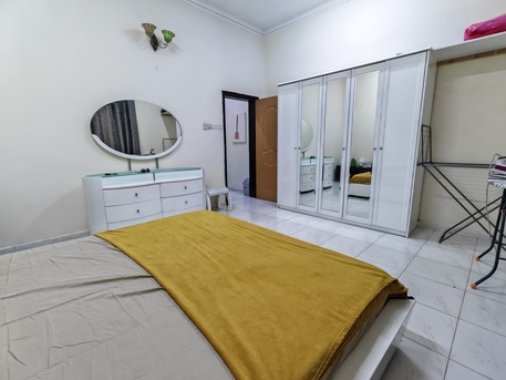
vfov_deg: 78.1
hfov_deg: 94.5
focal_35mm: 16
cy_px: 190
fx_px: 234
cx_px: 253
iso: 250
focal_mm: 1.96
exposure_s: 1/50
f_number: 2.2
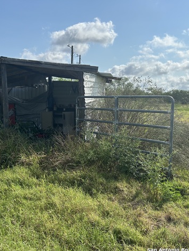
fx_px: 254
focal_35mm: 35
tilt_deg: -5.2
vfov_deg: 52.6
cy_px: 126
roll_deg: -0.3
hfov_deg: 40.3
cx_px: 64
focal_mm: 5.7
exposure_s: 1/4444
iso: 50
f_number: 1.5
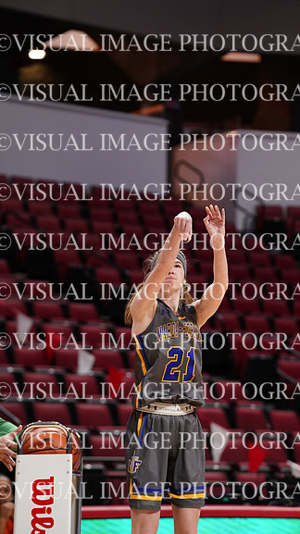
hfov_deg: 7.8
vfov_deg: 13.8
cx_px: 173
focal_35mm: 156
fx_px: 2209
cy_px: 267
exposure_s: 1/1000
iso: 3200
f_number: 4
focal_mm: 148
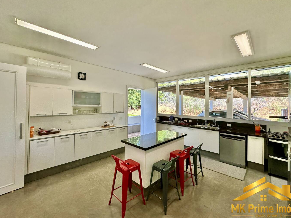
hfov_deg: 98.1
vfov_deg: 81.7
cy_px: 104
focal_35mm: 15
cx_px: 154
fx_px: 126
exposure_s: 1/120
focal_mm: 2.22
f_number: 2.2
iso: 64
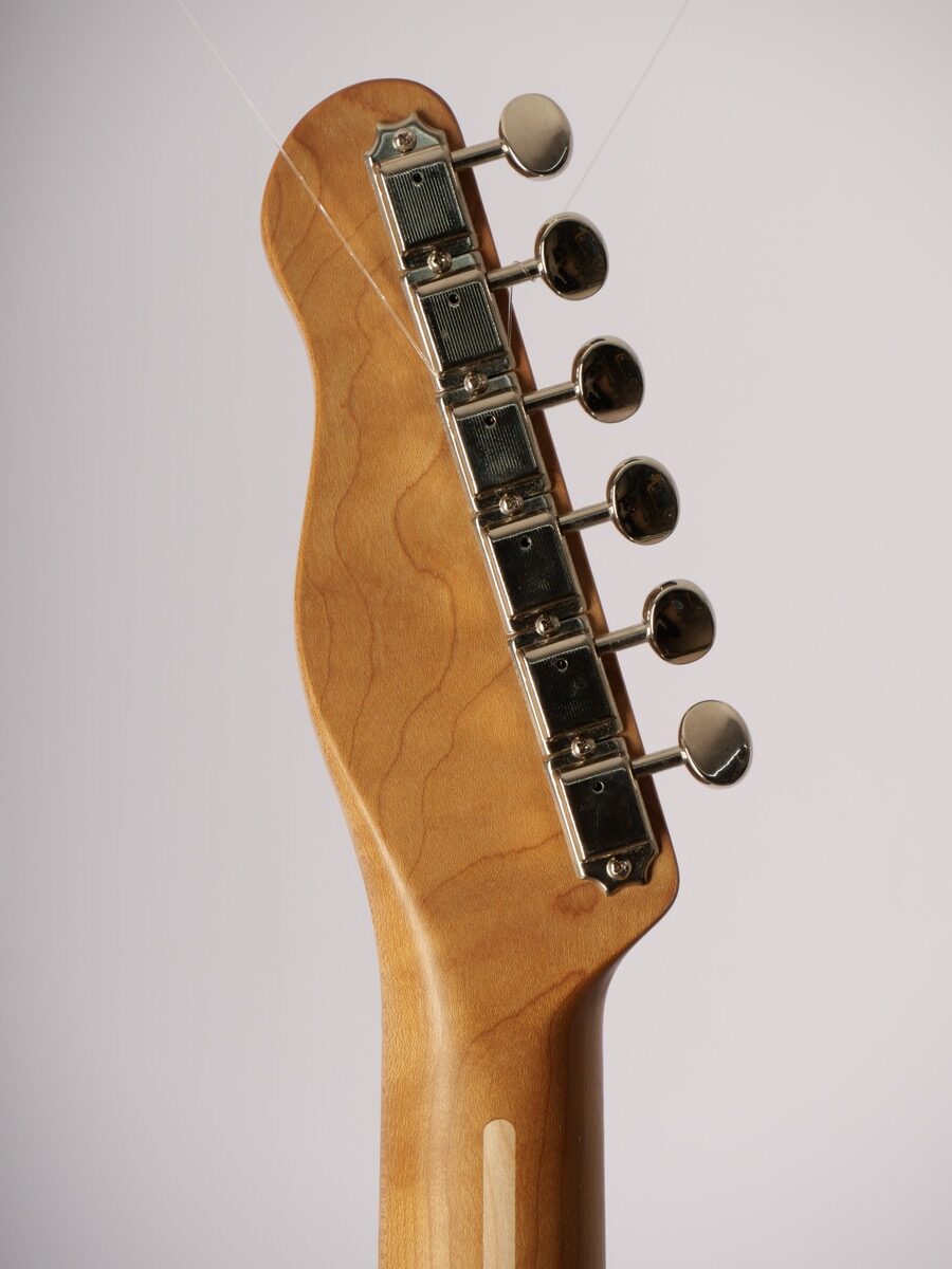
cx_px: 476
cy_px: 634
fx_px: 10267
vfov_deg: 7.1
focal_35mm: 280
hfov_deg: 5.3
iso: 200
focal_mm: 140
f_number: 7.1
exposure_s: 1/200
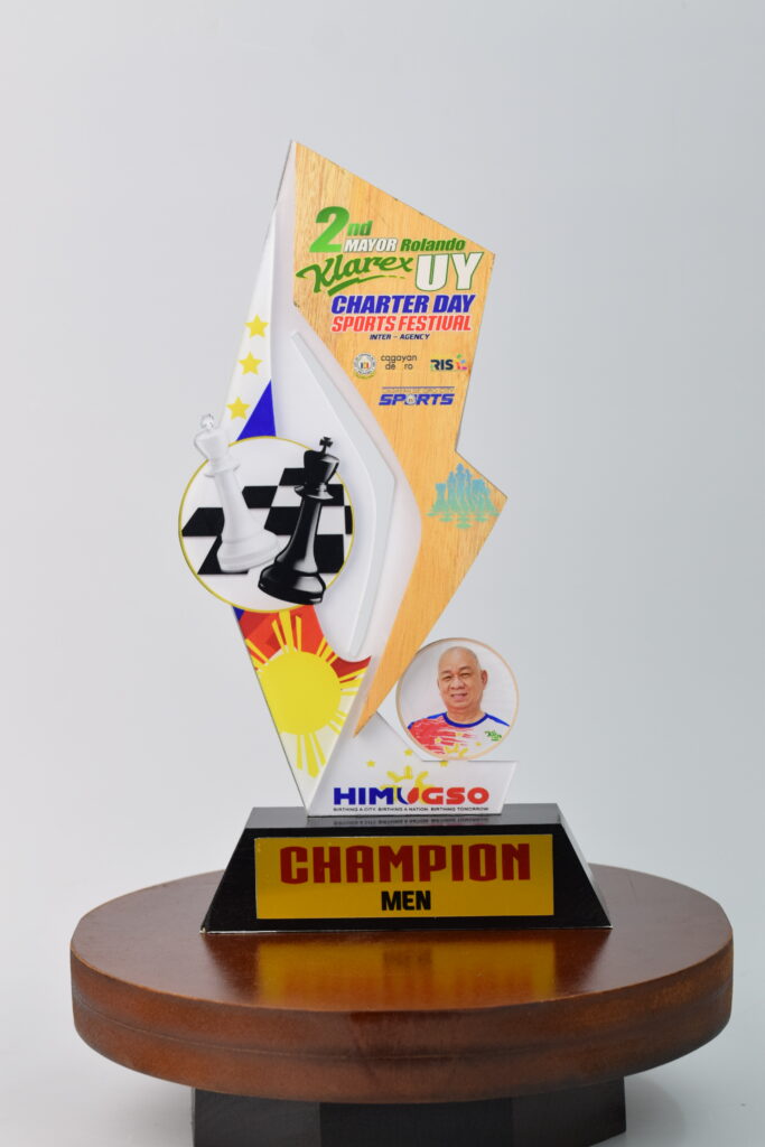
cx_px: 382
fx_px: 2390
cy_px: 574
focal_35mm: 75
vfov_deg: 27.0
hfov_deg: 18.2
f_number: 4.5
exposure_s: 1/125
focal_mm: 50
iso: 800
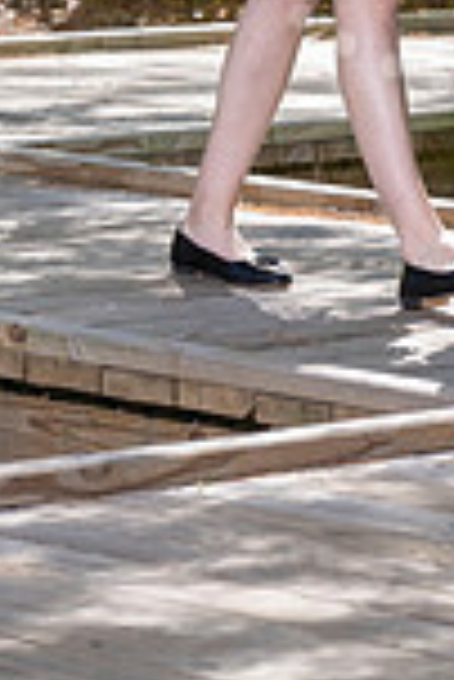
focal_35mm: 301
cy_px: -320
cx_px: 544
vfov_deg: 6.7
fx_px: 5680
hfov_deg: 4.6
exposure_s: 1/200
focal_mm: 101
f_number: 5.6
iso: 500
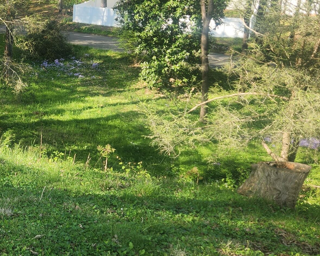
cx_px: -5
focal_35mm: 57
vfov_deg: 26.6
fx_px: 540
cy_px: 106
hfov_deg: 30.5
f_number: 1.8
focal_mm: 5.4
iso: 20
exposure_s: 1/221
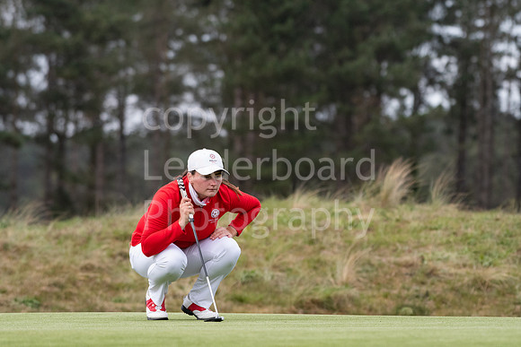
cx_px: 260
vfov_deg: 3.7
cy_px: 174
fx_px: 5428
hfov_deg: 5.5
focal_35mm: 375
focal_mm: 250
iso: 1250
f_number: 5.6
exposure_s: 1/1250
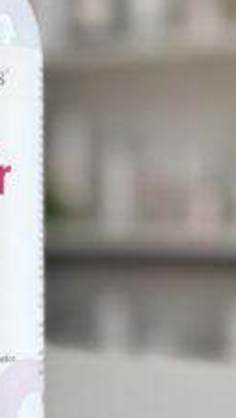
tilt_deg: -1.0
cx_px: -62
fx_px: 1253
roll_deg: -0.8
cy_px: 203
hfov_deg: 10.5
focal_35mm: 113
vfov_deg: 18.9
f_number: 1.78
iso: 80
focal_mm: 6.86
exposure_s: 1/175
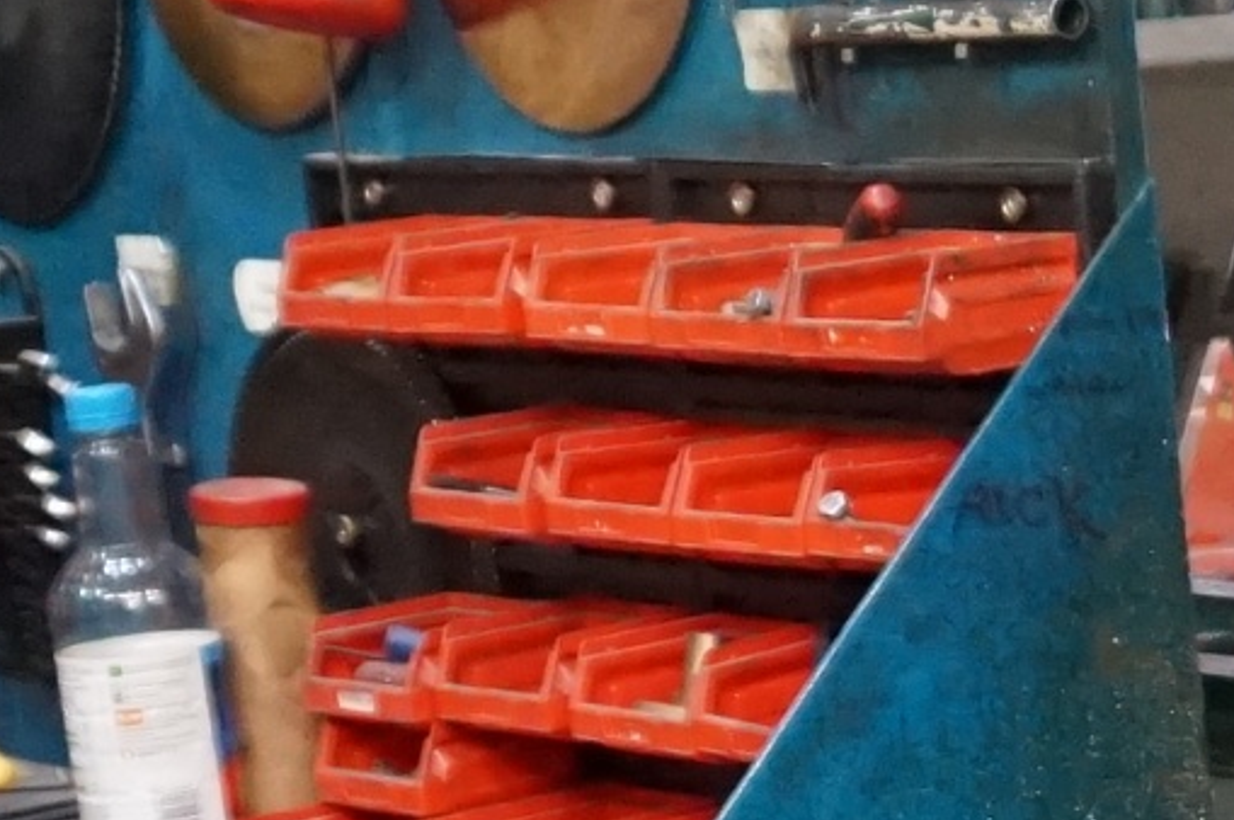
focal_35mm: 154
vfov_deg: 8.8
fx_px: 5272
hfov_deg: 11.8
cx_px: 2526
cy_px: 776
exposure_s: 1/80
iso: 3200
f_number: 3.5
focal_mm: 16
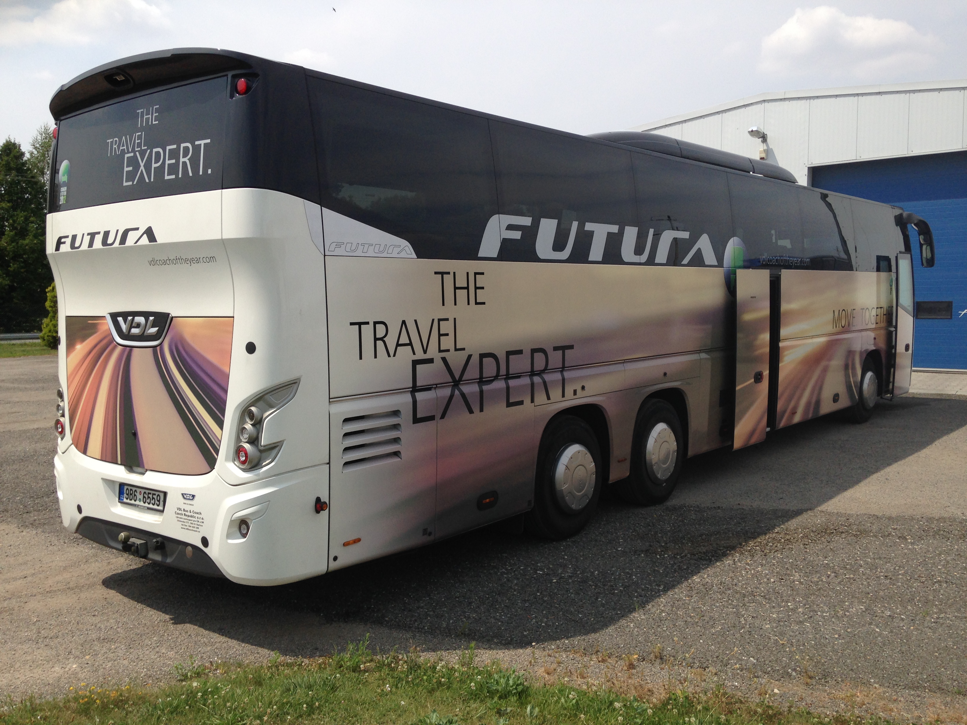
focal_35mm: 33
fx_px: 922
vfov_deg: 42.9
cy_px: 362
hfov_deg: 55.4
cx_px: 484
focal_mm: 4.12
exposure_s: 1/2169
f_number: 2.4
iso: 50
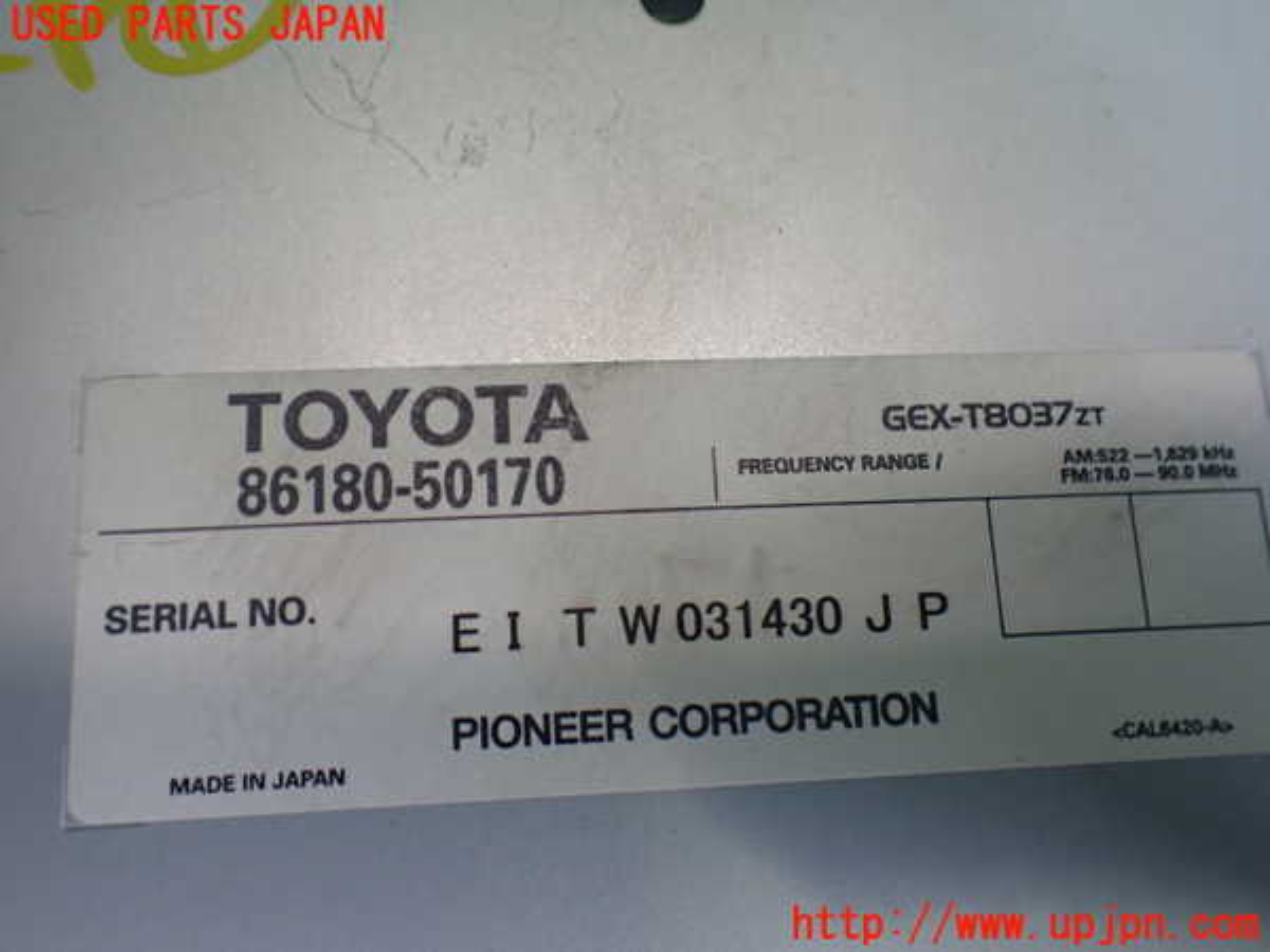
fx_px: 1101
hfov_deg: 60.0
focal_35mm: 30
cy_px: 476
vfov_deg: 46.8
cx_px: 635
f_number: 2.3
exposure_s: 1/125
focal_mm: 5.4
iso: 200
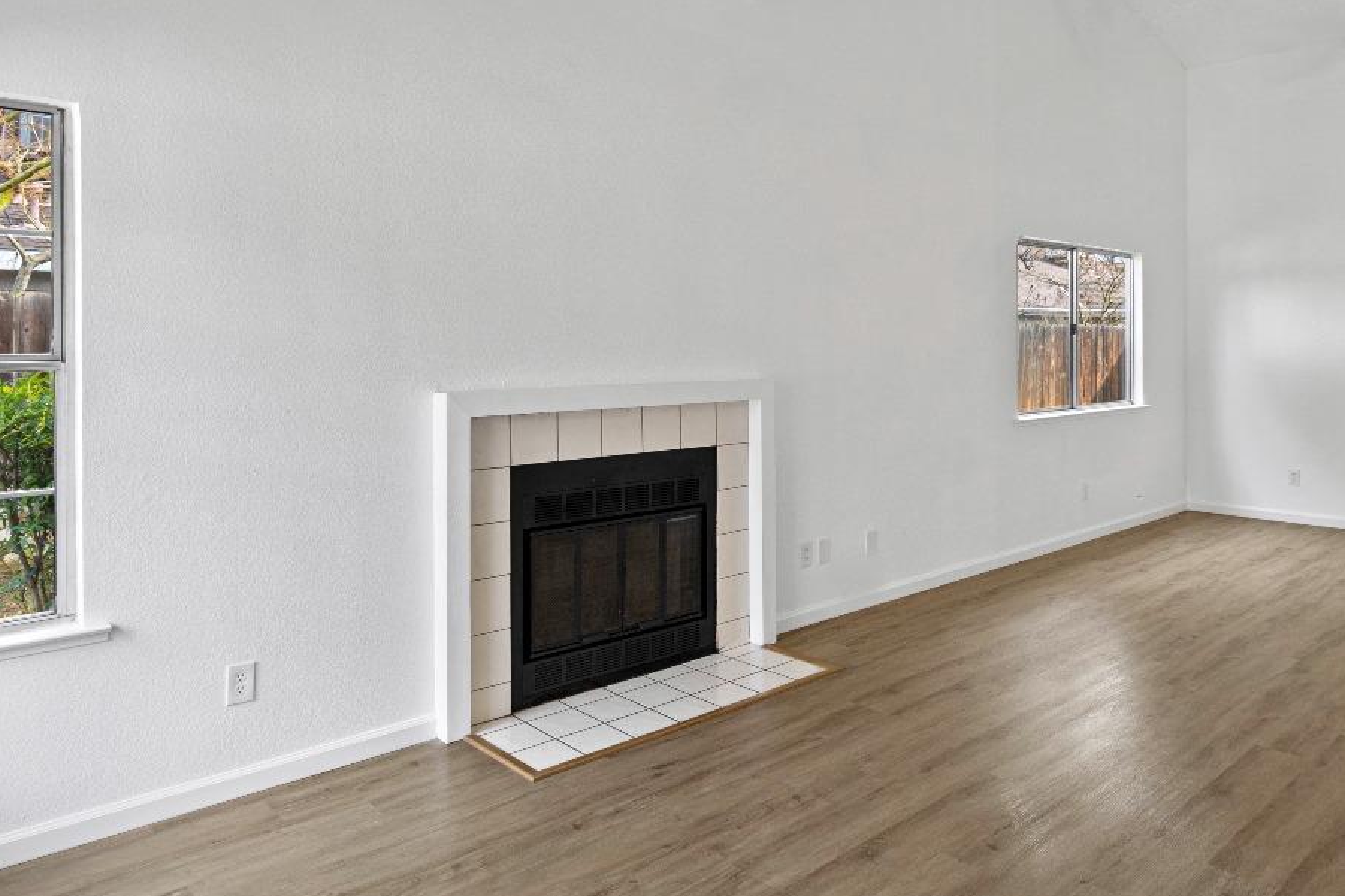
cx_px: 783
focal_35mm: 25
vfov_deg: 50.9
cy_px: 351
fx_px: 934
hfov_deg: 71.0
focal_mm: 10
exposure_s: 1/8
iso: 800
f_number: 8
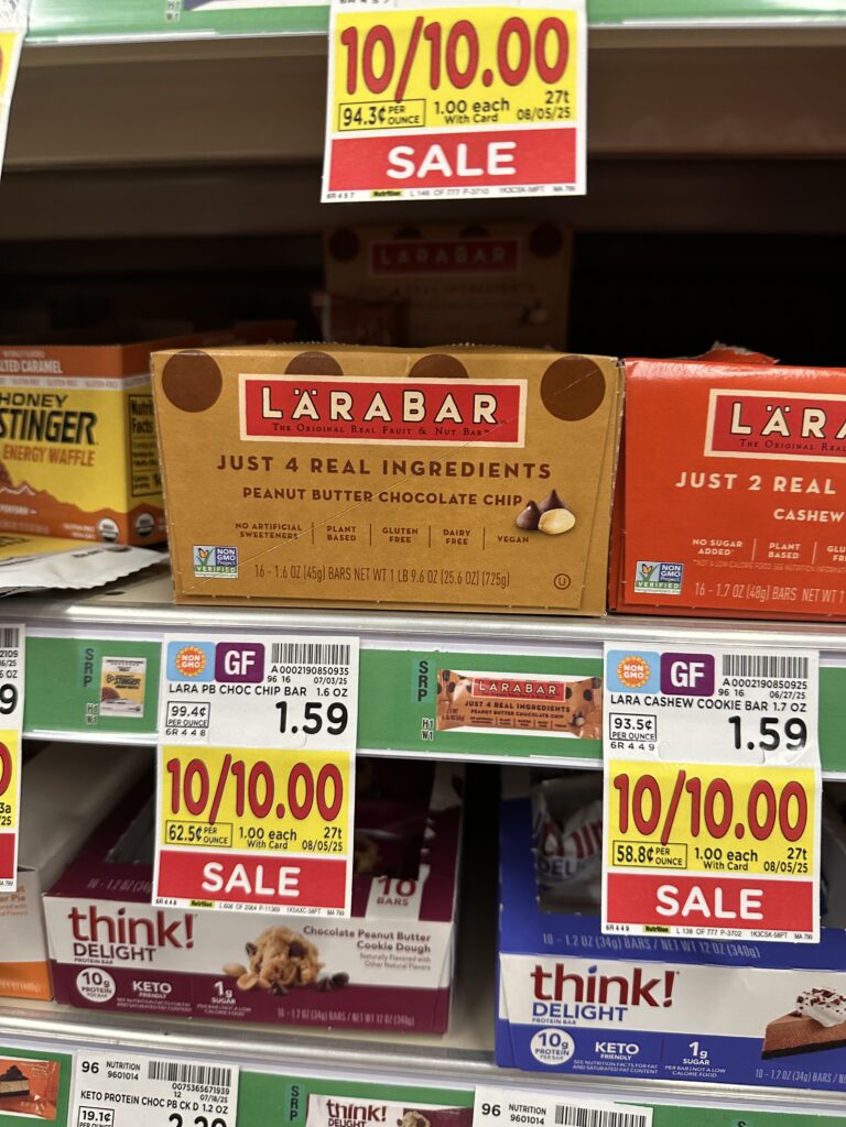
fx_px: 782
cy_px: 564
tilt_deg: -15.7
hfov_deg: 56.8
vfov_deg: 71.6
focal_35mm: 24
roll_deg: -2.1
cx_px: 423
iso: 250
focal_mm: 6.86
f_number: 1.78
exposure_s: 1/60
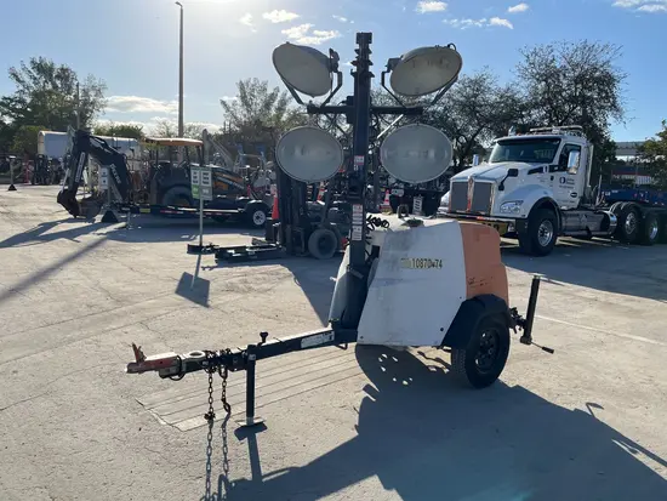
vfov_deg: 53.1
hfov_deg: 67.3
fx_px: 501
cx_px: 334
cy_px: 250
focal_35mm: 26
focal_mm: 5.1
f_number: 1.6
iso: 50
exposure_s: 1/4310
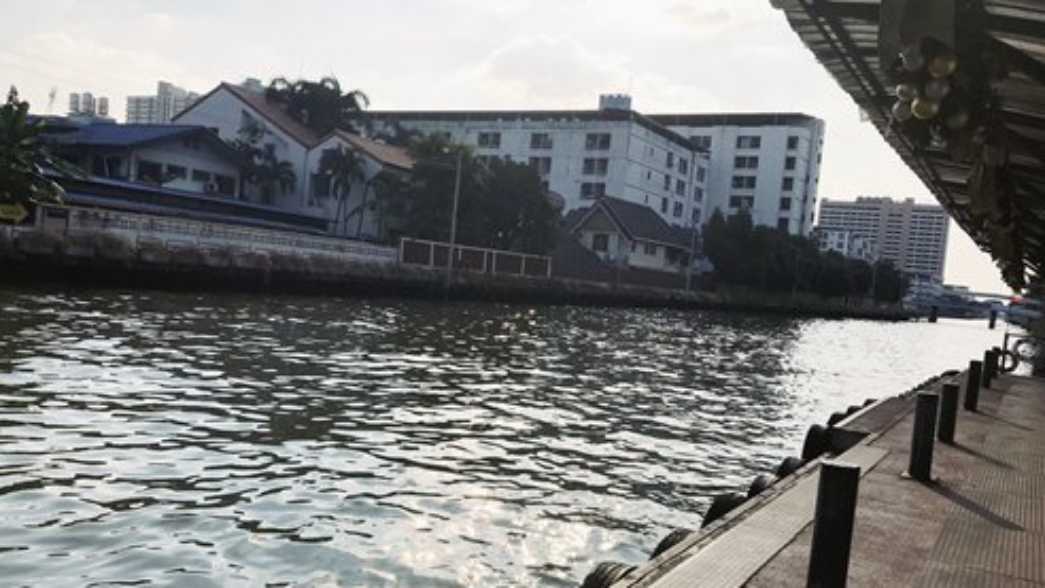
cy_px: 330
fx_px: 859
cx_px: 522
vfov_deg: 37.7
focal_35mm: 31
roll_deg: -5.7
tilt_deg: -4.0
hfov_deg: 62.6
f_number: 1.8
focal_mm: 3.99
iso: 20
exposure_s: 1/5051
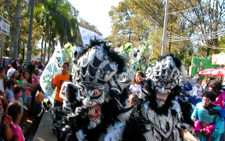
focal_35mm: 46
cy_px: 91
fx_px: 282
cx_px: 125
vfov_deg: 27.9
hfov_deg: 43.4
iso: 100
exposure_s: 1/144
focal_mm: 5.6
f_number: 4.5
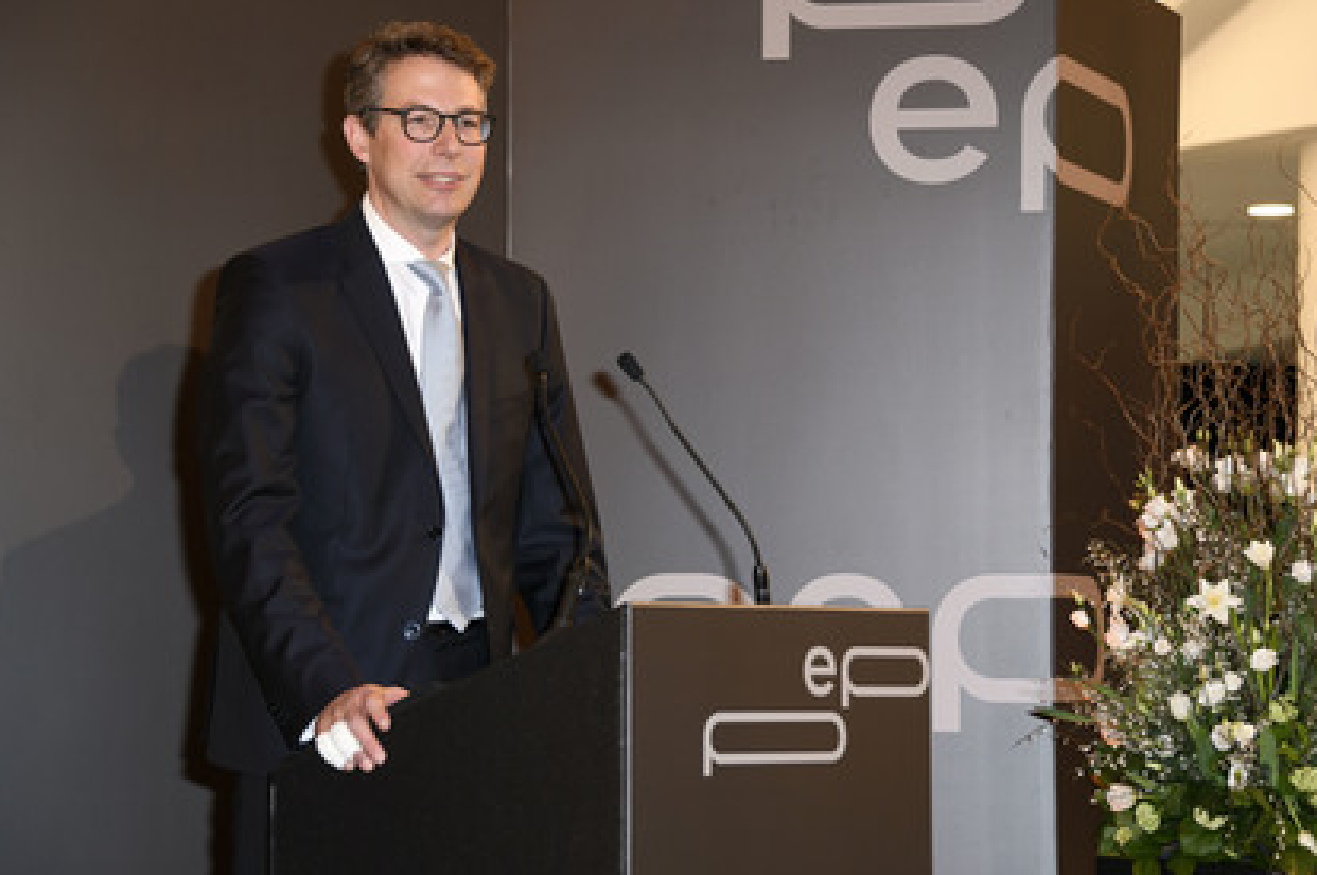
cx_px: 705
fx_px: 3983
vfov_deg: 12.5
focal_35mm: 109
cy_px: 468
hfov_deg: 18.8
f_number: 6.3
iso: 800
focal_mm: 100
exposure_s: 1/100
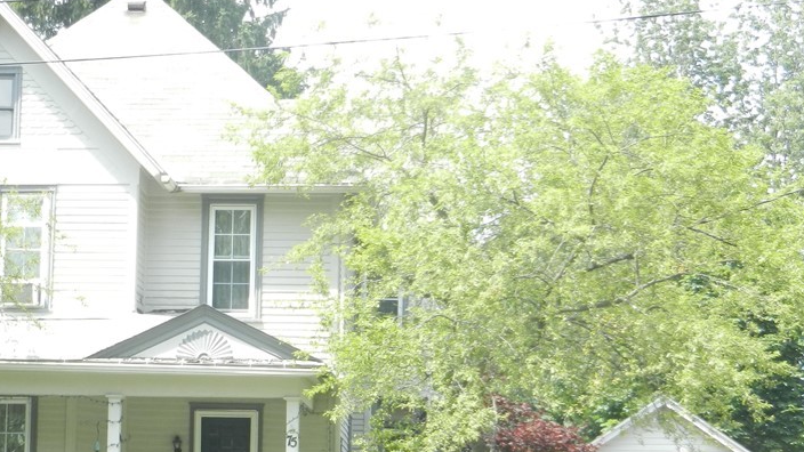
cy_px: 392
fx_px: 1791
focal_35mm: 84
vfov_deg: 14.3
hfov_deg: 25.2
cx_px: 264
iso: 160
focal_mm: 9.4
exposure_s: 1/200
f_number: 4.4
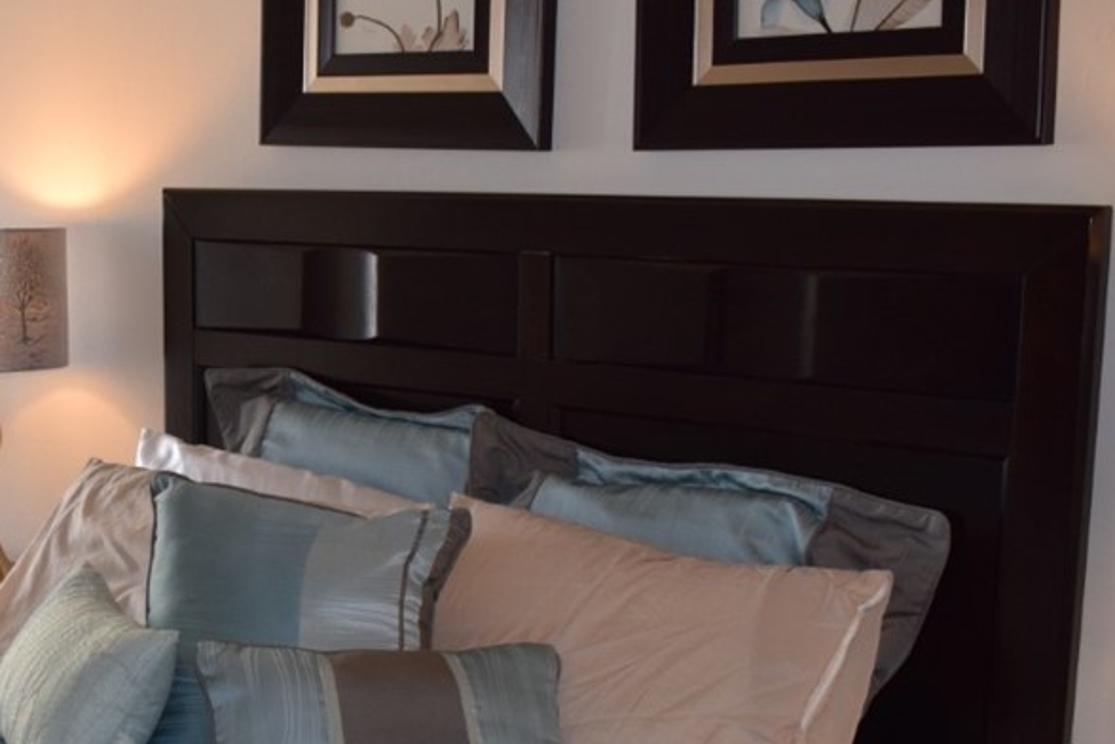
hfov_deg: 31.8
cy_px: 492
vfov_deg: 22.2
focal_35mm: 61
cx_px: 180
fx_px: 1889
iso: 800
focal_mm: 22
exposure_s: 1/125
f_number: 5.6
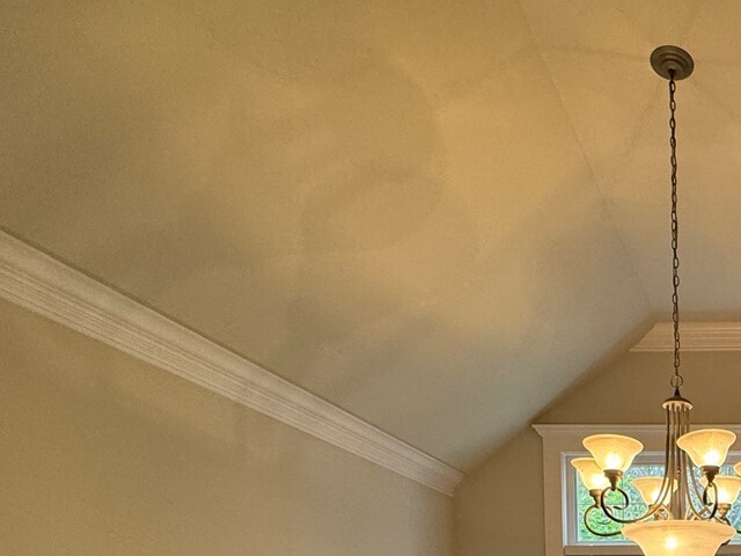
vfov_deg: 33.0
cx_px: 815
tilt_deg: -2.7
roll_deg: +0.6
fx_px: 749
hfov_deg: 41.8
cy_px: 674
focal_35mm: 35
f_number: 2.2
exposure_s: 1/120
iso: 160
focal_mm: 2.22
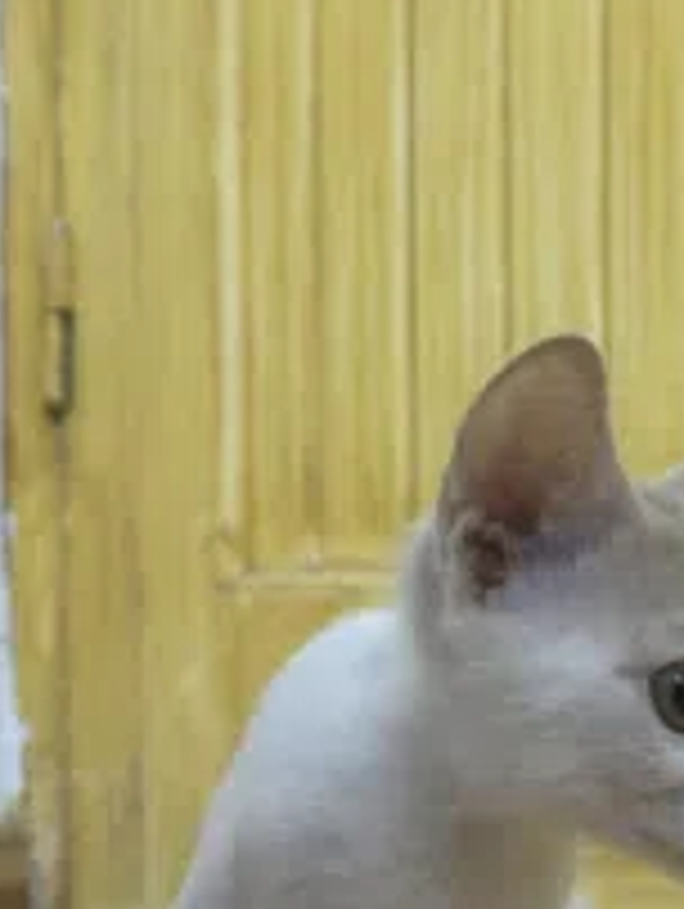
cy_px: 788
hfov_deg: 15.6
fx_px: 2498
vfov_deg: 20.3
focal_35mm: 95
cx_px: 441
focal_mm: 6.76
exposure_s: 1/40
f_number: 1.78
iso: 250
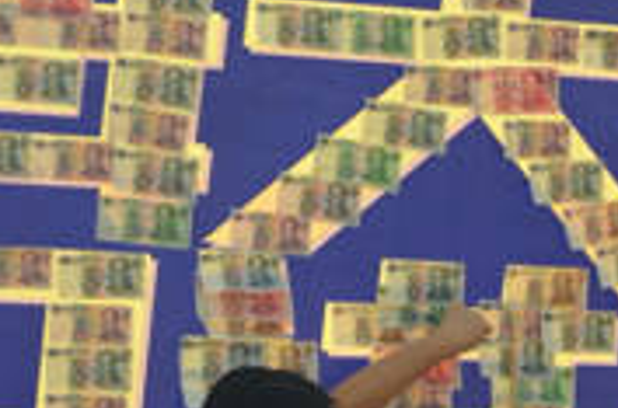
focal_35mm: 225
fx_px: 3852
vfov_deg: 6.0
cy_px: 699
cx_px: 936
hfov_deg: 8.9
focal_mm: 38
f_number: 8
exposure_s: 1/250
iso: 200
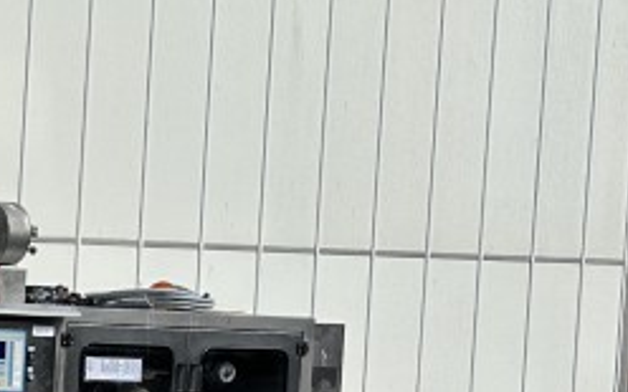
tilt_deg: -4.2
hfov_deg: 15.7
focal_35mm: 105
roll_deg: -1.6
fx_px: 1797
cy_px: 425
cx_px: -620
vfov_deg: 12.3
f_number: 1.78
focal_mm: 6.86
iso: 80
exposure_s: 1/9709
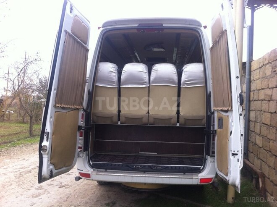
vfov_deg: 40.6
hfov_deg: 52.7
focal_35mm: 35
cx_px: 138
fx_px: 280
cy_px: 104
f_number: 2.8
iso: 80
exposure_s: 1/193
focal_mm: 3.85
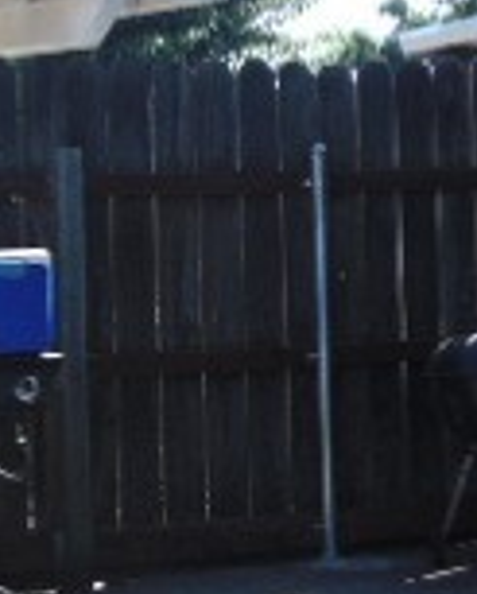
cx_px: 171
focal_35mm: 159
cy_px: 446
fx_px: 2797
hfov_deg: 9.7
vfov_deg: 12.1
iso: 80
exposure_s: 1/250
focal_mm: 6.9
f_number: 3.3
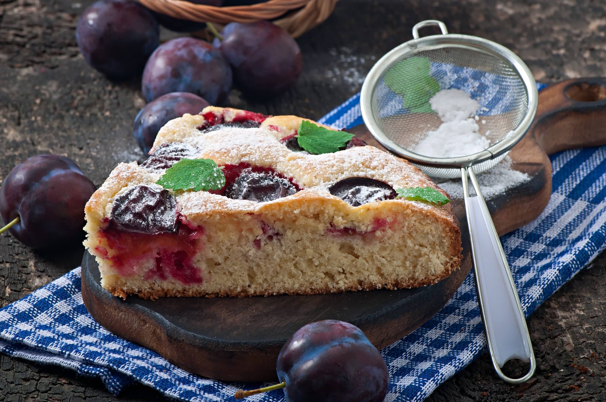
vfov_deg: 8.7
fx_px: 2648
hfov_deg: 13.1
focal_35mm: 158
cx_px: 303
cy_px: 201
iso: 100
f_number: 13
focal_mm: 105
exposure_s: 1/200
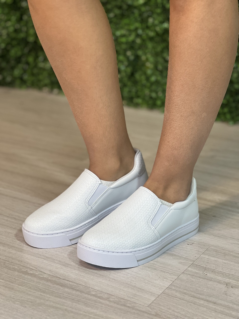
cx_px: 120
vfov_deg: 25.3
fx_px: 709
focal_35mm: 77
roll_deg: +0.0
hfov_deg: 19.1
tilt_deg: -19.7
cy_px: 160
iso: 160
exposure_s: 1/120
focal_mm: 9
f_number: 2.8
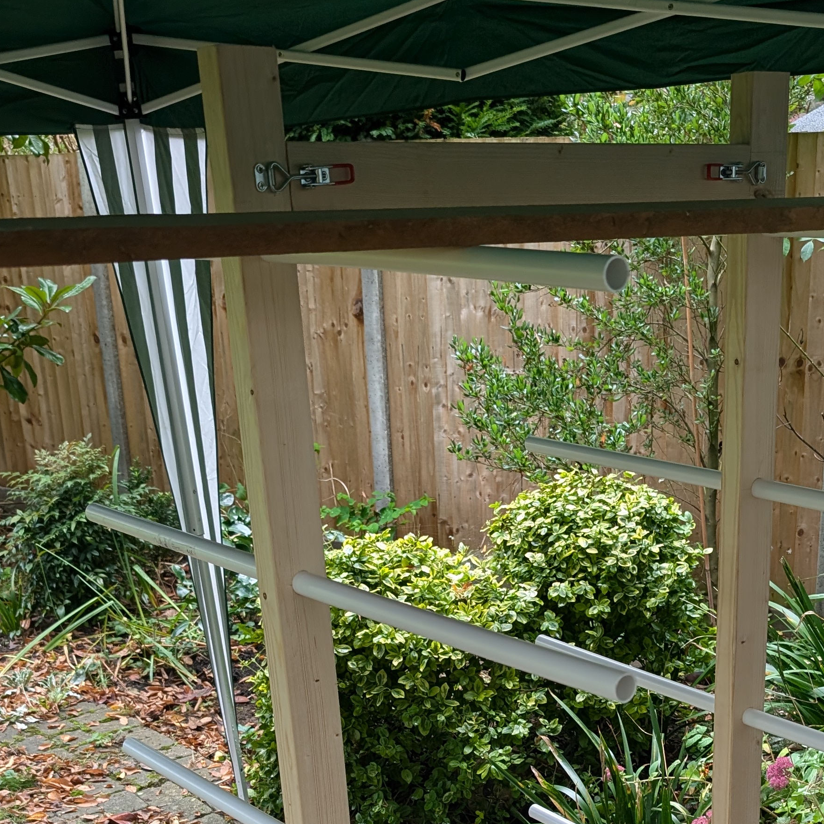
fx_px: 1320
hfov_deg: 34.5
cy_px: 774
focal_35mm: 49
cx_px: 511
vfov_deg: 32.6
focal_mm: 6.9
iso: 157
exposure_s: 1/112
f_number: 1.68
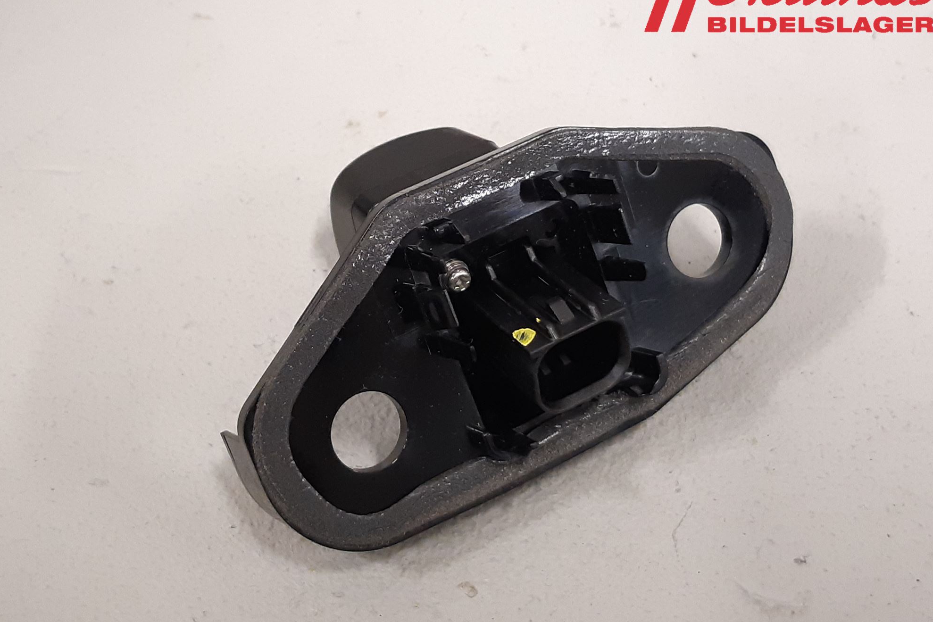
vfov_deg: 46.4
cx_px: 451
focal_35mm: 28
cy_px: 315
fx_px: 726
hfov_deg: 65.5
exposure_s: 1/40
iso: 200
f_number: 1.7
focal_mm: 3.93
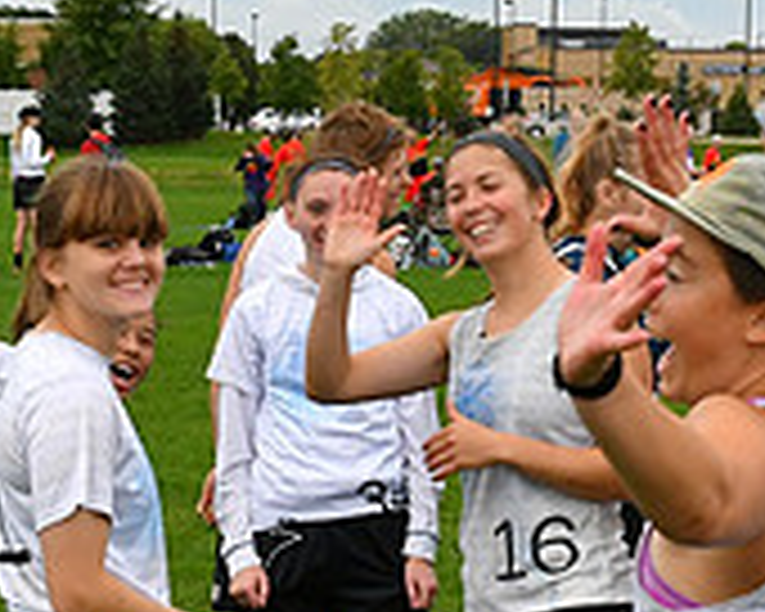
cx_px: 180
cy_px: 830
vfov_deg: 11.9
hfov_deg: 15.3
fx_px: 2830
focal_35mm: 125
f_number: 10
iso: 1600
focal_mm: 26
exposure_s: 1/1250
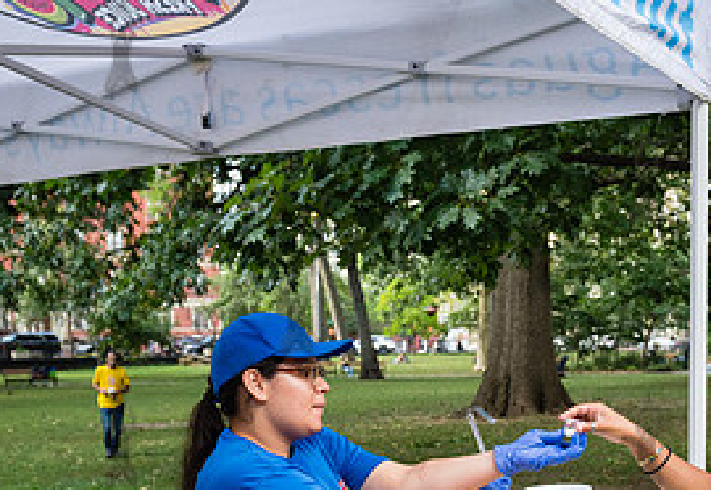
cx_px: 567
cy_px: 474
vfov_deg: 22.0
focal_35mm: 61
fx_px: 1217
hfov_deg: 31.7
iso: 1000
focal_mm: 26
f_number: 4.5
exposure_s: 1/500
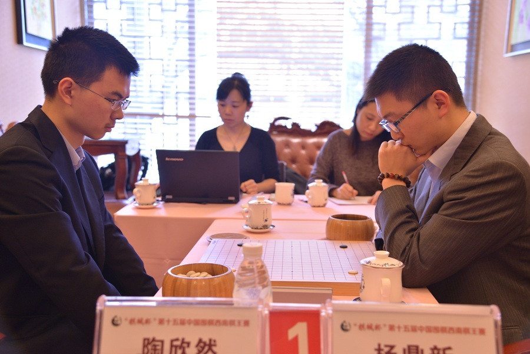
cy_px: 177
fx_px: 559
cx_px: 265
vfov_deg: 35.1
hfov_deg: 50.7
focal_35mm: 38
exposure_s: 1/40
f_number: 4
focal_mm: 38
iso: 1000
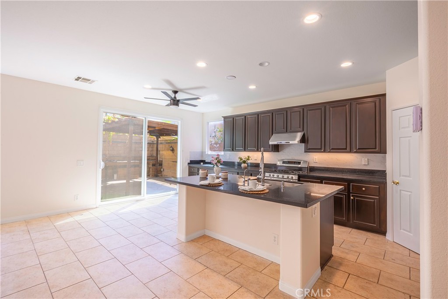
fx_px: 199
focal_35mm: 16
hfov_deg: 96.7
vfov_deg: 73.8
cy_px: 150
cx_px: 224
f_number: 22
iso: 50
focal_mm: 16
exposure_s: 1/13
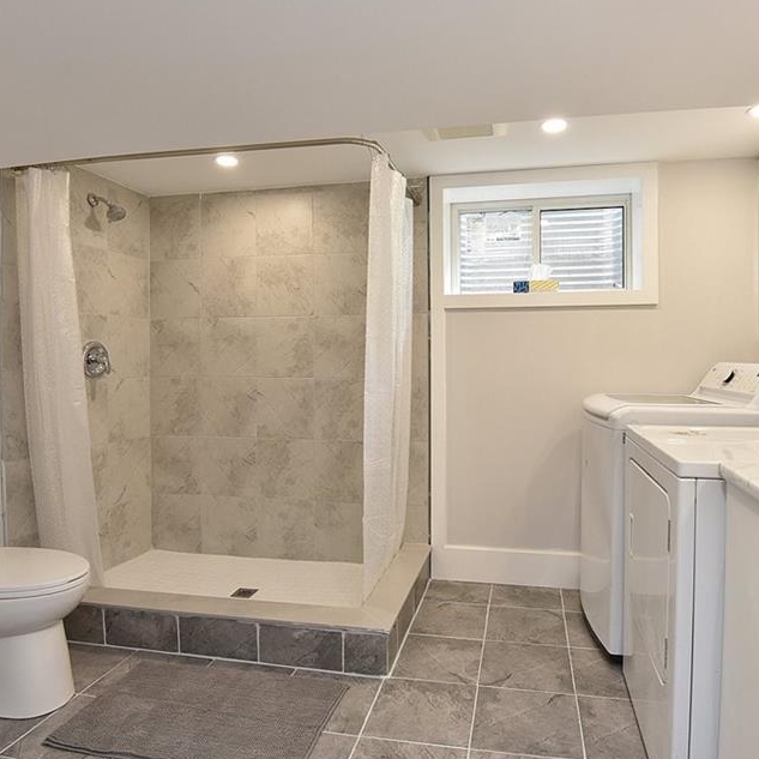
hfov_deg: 69.4
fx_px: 546
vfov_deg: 69.6
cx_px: 418
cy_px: 378
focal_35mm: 22
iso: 500
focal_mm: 16
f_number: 6.3
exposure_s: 1/60
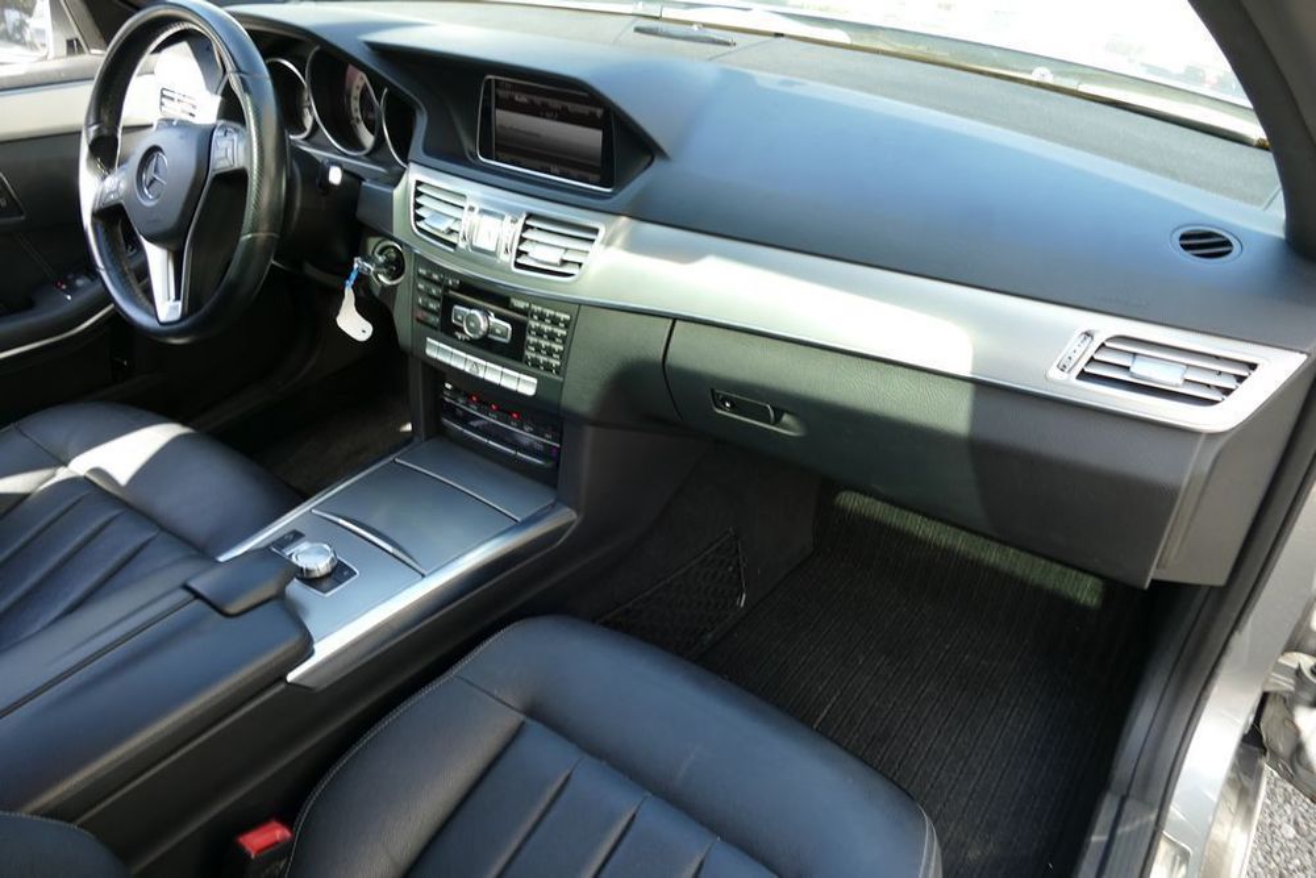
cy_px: 439
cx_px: 658
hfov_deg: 71.5
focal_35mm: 25
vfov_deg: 51.3
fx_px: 914
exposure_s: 1/80
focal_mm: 9.12
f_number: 2.8
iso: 125
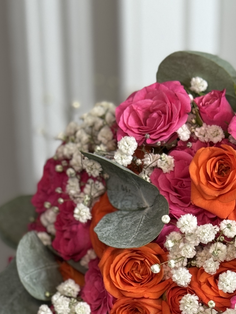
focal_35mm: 132
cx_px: 258
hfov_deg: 11.1
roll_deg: -1.7
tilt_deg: -27.5
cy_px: 384
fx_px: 1200
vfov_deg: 14.4
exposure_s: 1/60
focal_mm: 6.76
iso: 160
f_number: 1.78
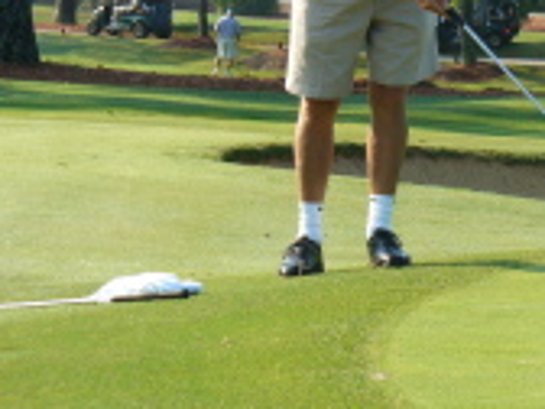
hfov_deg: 8.0
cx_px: 509
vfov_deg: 6.0
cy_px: 91
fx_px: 3889
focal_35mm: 247
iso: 80
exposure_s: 1/400
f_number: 3.7
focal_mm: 19.4
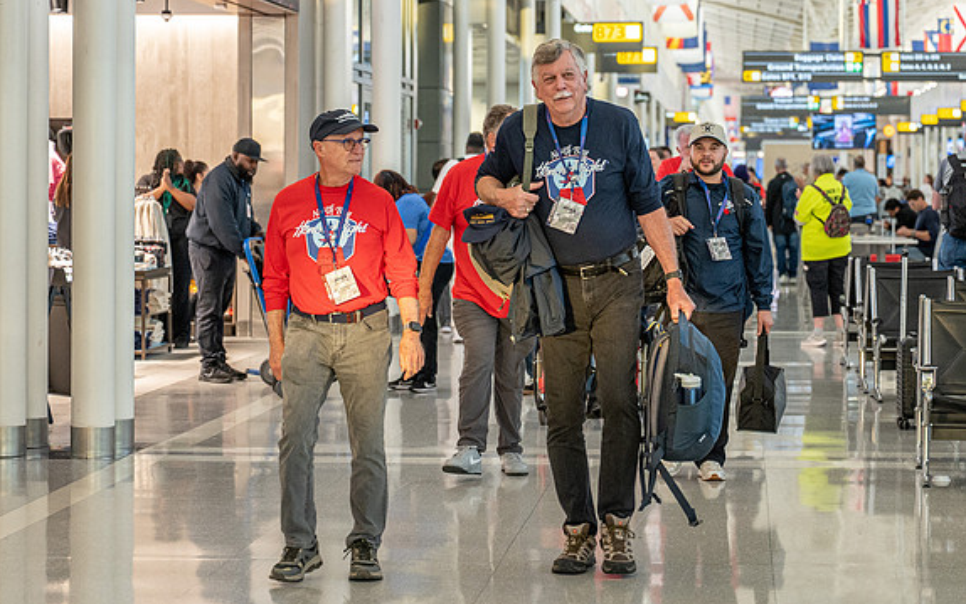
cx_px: 563
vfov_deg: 12.0
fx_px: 2870
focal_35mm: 109
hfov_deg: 19.1
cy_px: 207
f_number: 2.8
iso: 1100
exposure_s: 1/200
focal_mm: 70
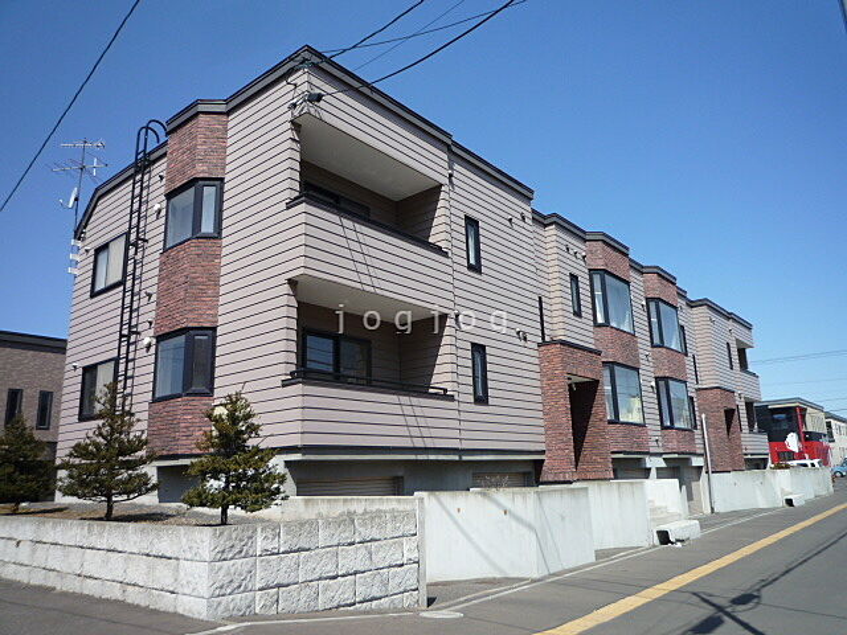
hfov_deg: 69.4
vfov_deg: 54.9
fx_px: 612
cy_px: 318
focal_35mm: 25
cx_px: 424
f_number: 4
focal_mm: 4.4
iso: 100
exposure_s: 1/800
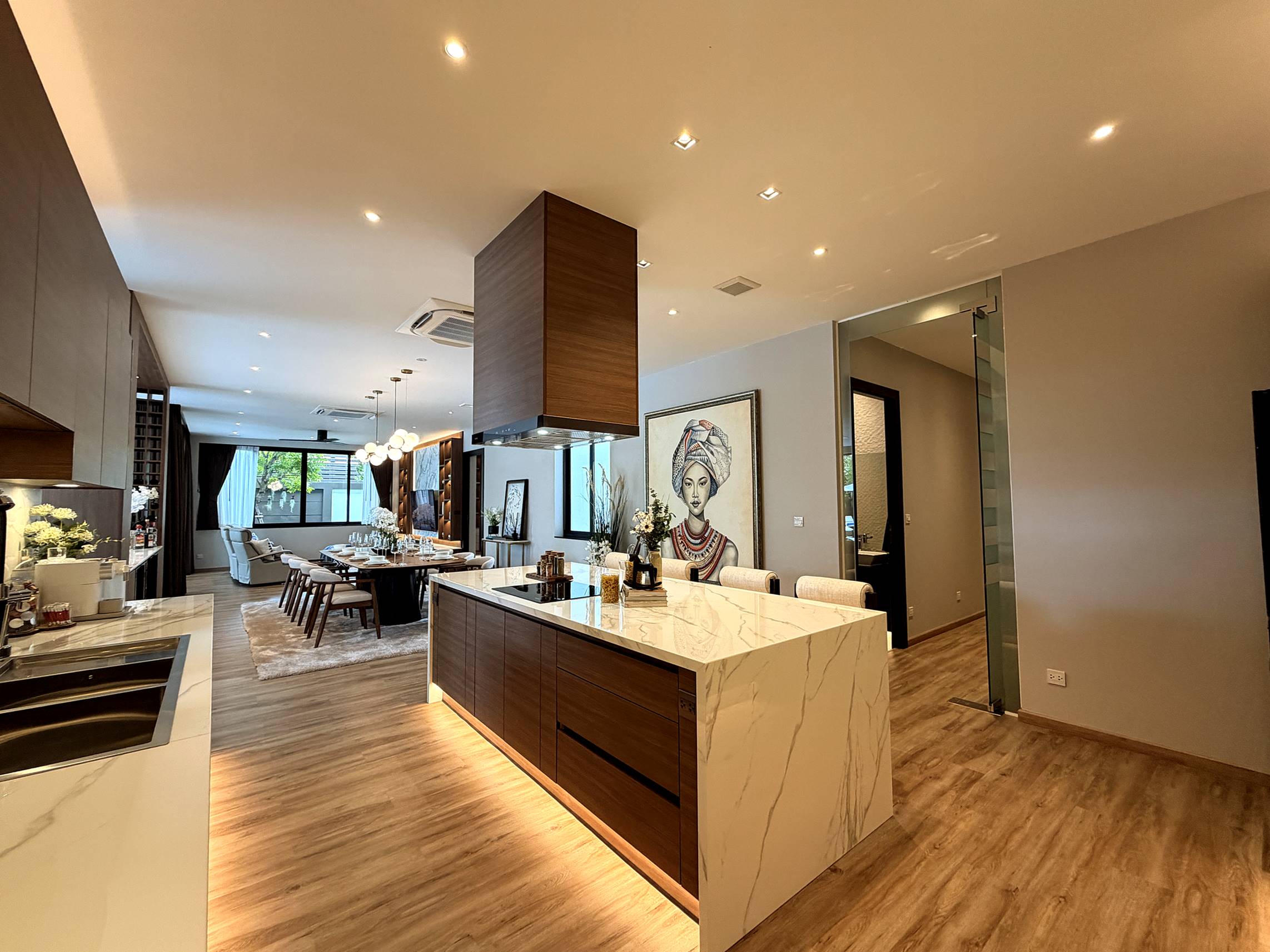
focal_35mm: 14
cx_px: 635
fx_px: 514
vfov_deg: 85.7
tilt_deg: +2.5
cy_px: 476
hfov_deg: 102.1
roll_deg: -0.1
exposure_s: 1/100
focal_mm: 2.22
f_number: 2.2
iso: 200
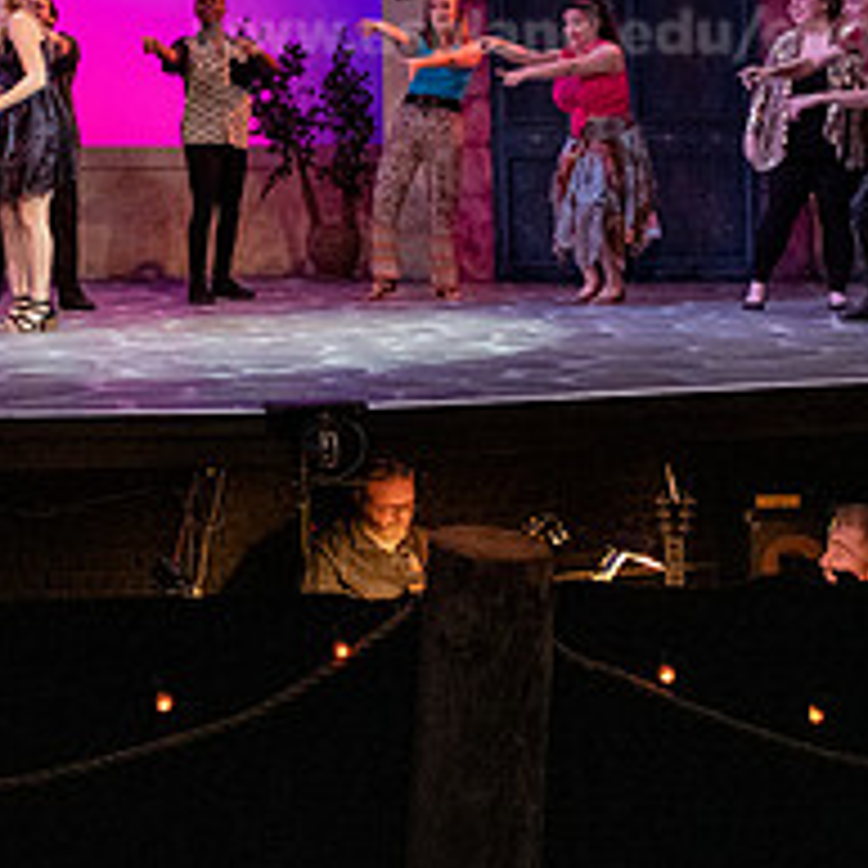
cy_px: 128
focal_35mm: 69
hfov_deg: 23.8
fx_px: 1957
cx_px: -13
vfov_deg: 24.5
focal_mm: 27
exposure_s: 1/400
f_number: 3.2
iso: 6400
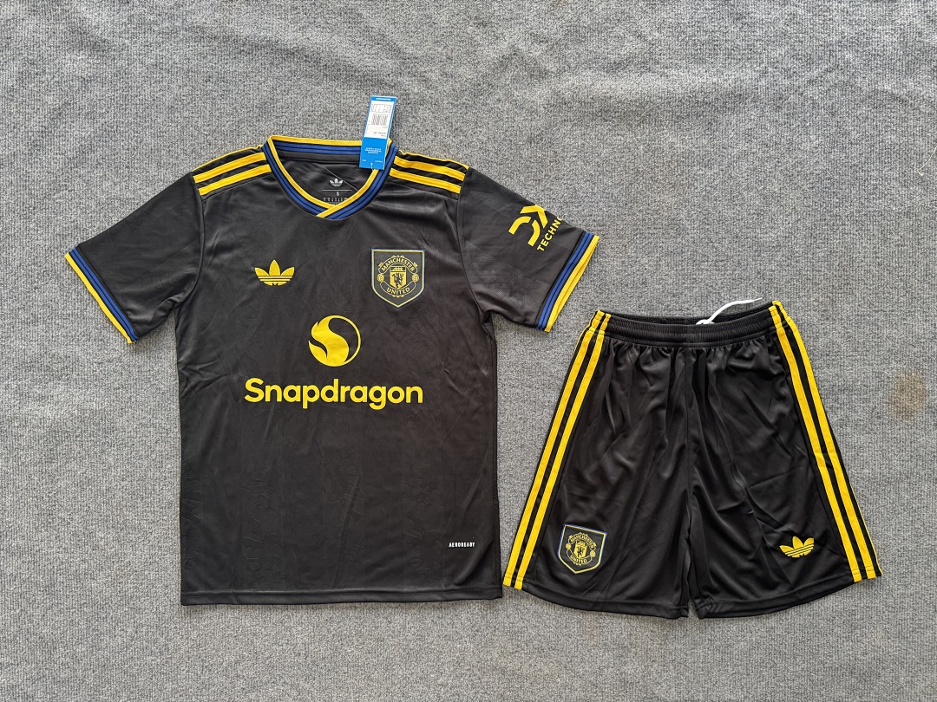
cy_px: 351
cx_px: 468
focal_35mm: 24
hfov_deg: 71.6
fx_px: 650
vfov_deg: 56.8
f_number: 1.78
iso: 200
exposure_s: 1/121
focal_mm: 6.76
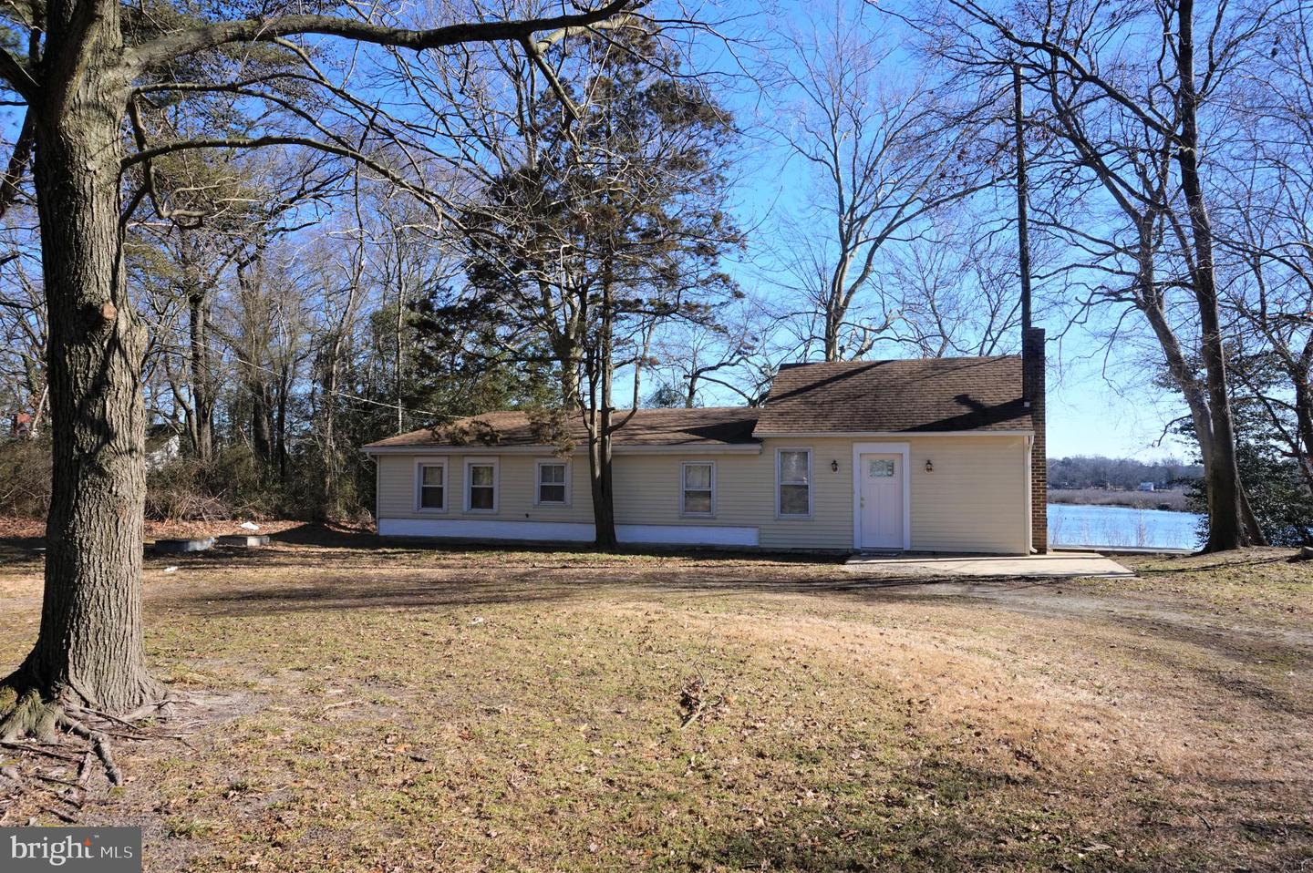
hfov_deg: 73.8
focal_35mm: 24
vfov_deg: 53.1
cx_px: 656
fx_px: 875
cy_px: 436
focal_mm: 16
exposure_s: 1/80
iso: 100
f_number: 13
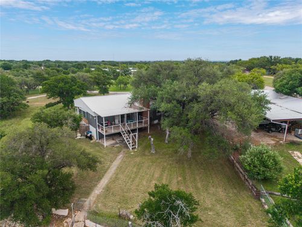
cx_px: 151
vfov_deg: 56.8
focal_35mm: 24
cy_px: 114
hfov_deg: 71.6
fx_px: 209
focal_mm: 8.67
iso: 200
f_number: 1.8
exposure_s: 1/2000
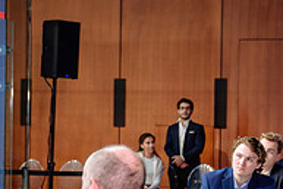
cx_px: 171
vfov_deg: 10.6
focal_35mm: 129
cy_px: 152
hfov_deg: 15.9
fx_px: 1015
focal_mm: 38
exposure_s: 1/160
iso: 800
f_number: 2.8
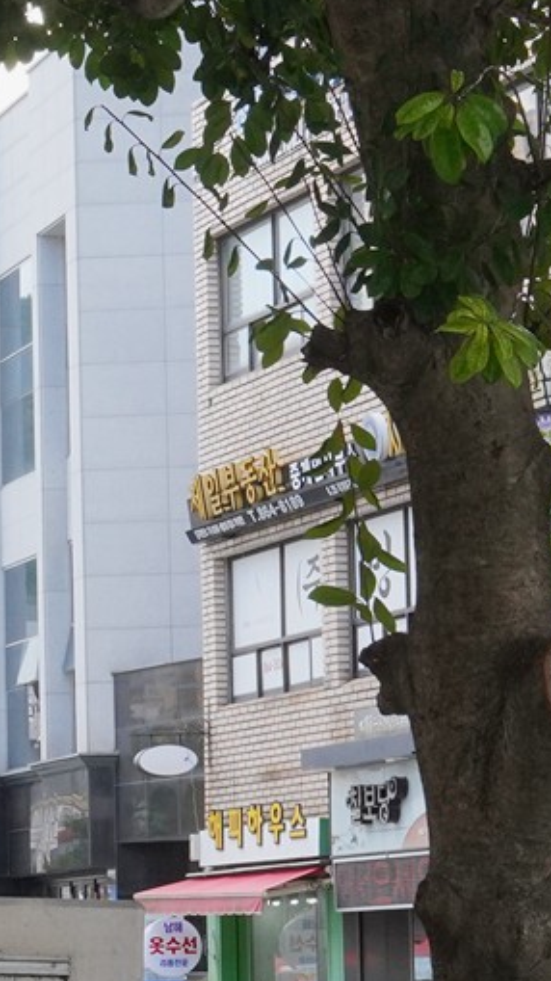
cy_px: 809
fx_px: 3743
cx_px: -426
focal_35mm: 144
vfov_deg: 14.8
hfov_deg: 8.1
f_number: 16
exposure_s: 1/100
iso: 800
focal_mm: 35
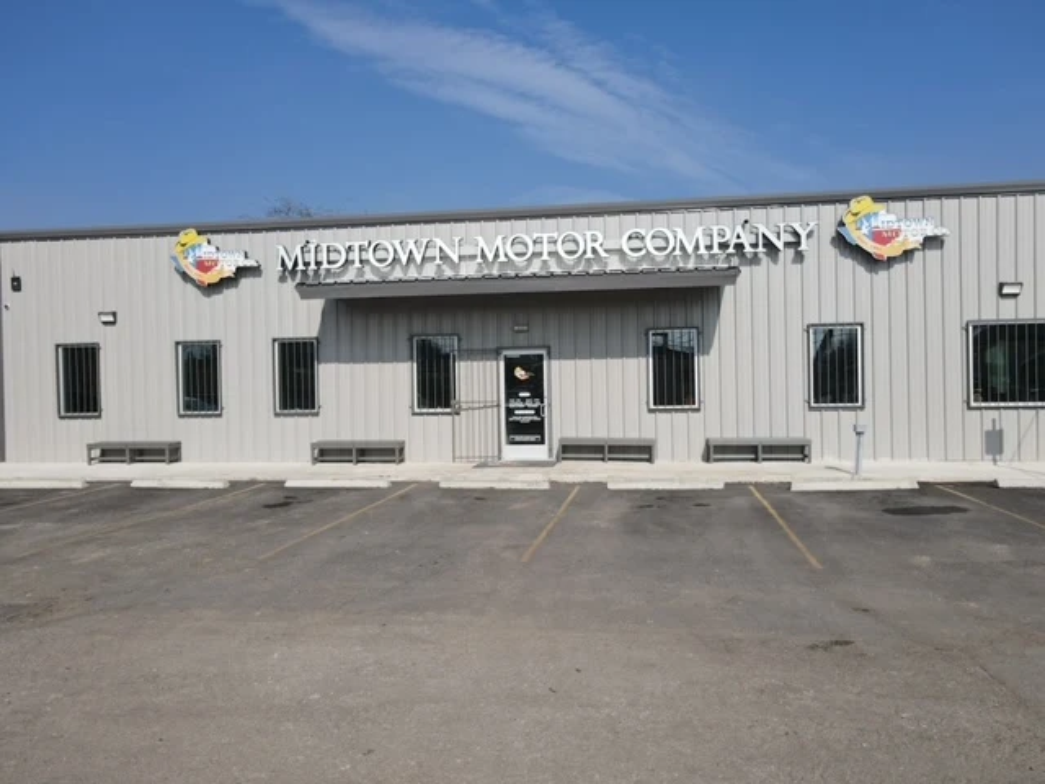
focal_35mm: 24
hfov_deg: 71.6
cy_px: 392
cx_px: 522
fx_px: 725
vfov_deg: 56.8
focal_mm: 4.5
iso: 100
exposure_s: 1/1000
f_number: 2.8
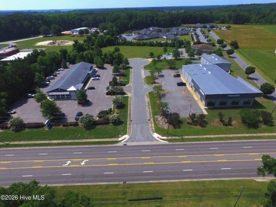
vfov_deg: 66.0
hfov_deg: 81.7
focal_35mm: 20
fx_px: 159
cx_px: 138
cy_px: 104
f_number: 2.8
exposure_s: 1/3472
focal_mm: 3.61
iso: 100
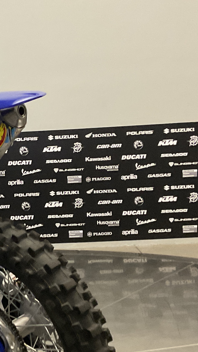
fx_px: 681
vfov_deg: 28.9
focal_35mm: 73
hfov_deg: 15.9
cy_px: 214
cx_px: -36
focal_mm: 3
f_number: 1.8
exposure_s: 1/60
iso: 200
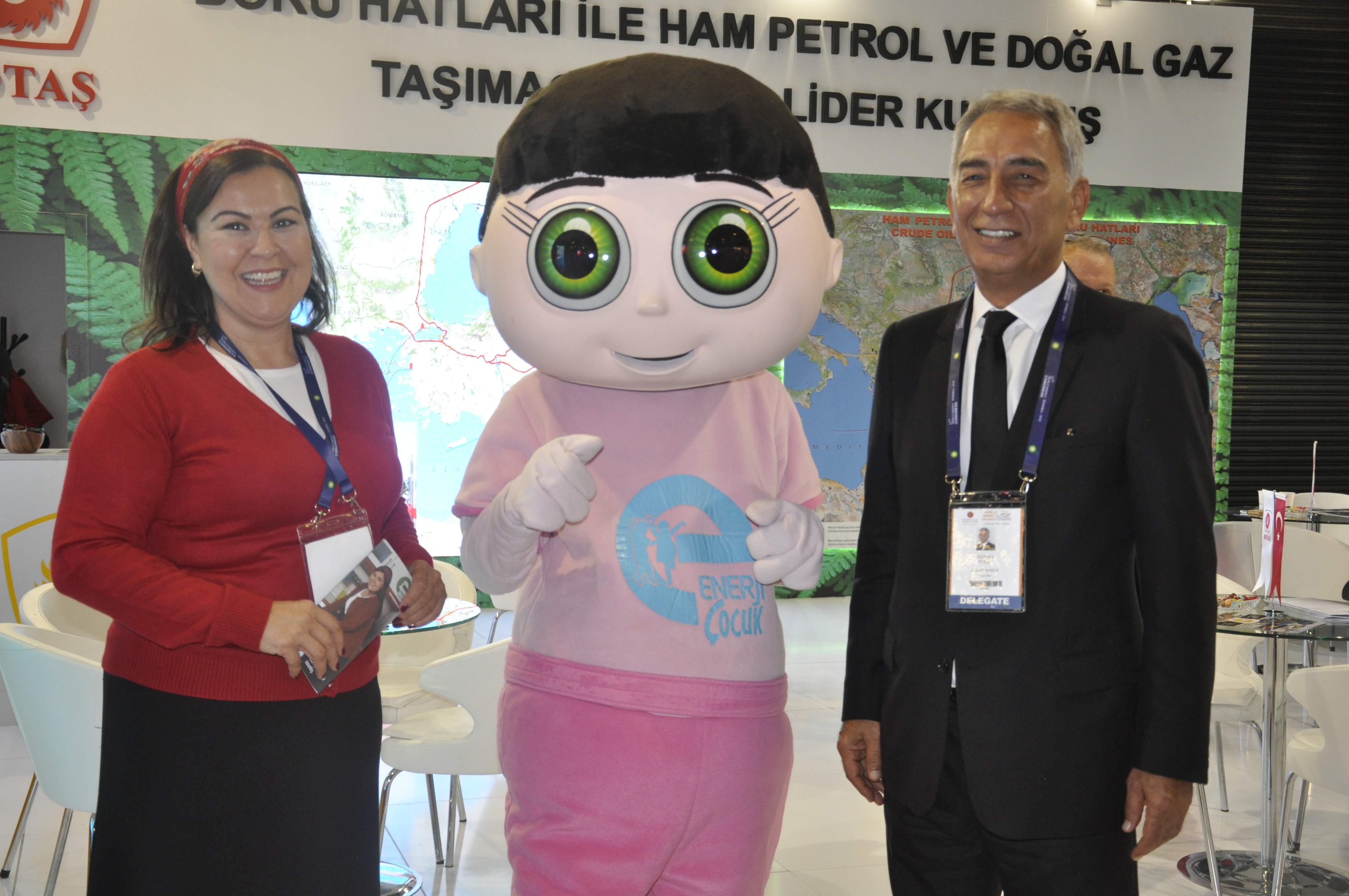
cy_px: 448
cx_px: 674
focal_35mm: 45
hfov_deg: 43.7
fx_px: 1684
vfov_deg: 29.8
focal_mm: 30
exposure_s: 1/100
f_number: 4.2
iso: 800
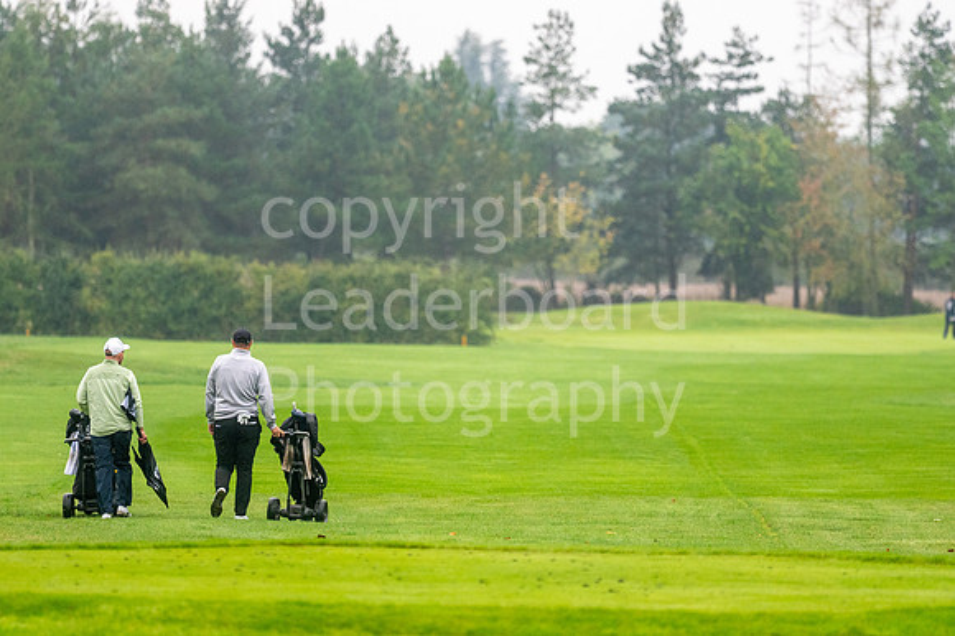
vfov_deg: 2.9
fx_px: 12459
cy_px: 318
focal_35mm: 470
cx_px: 478
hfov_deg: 4.4
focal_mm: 300
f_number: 4
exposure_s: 1/1600
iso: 640
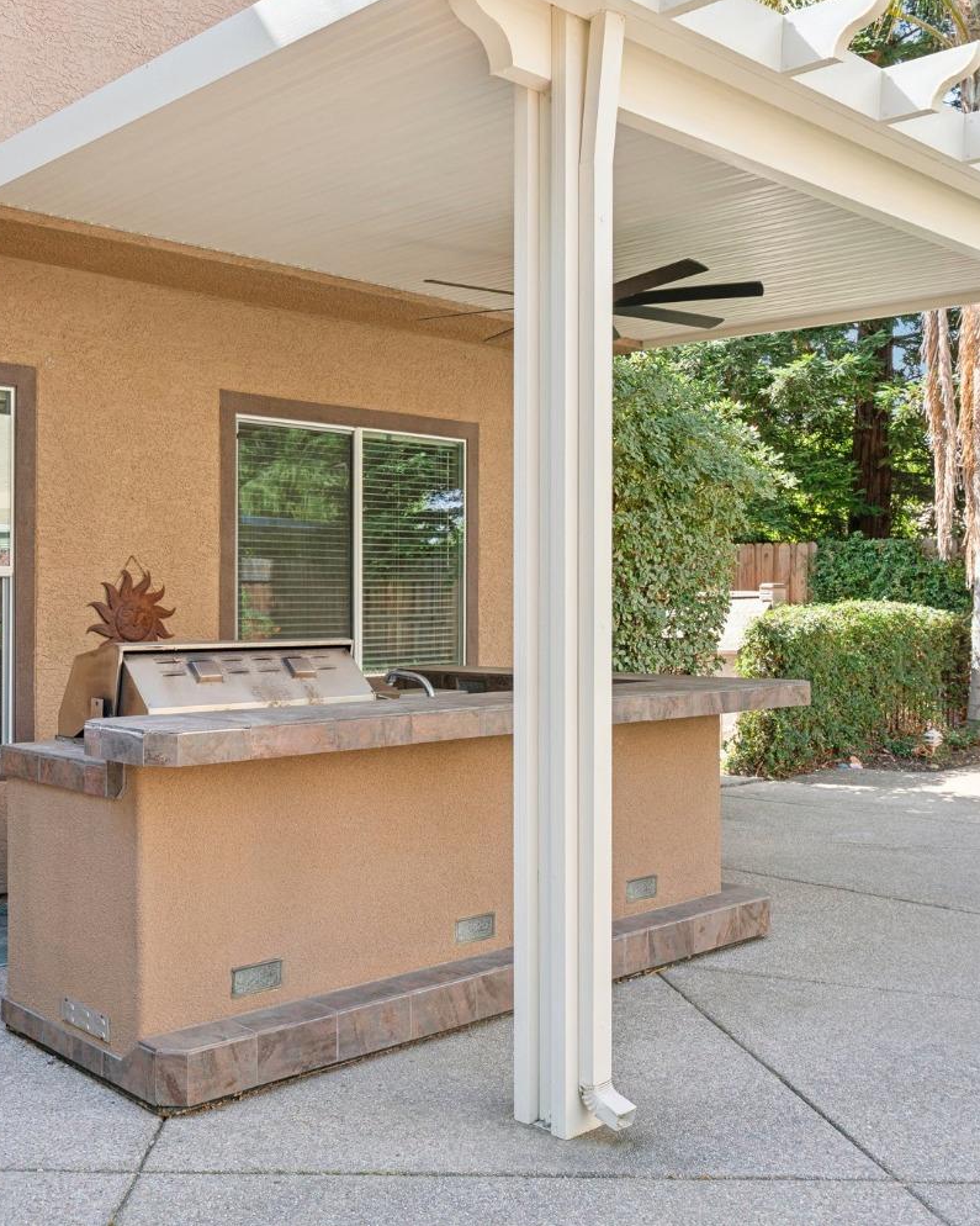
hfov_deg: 43.0
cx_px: 357
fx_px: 1233
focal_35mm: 34
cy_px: 612
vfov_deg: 52.8
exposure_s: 1/60
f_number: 8
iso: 200
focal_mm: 24
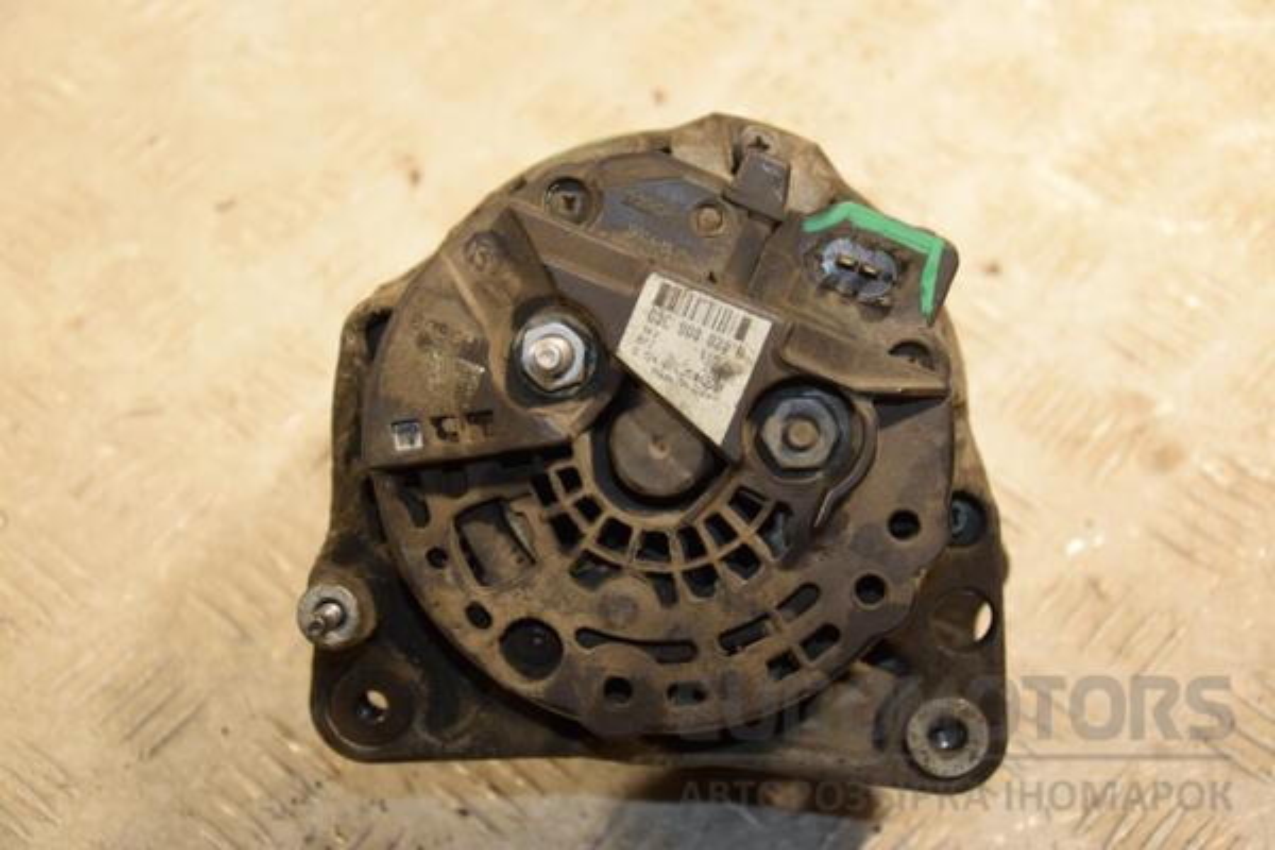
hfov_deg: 27.0
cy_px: 425
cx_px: 638
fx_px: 2656
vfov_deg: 18.2
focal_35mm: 75
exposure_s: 1/160
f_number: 5
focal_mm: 50
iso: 800
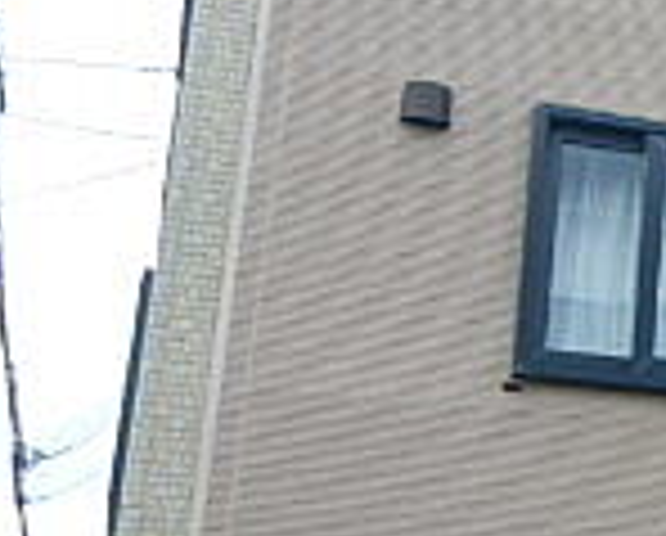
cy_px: 288
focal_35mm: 101
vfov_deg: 15.3
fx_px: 1995
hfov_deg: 16.1
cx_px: 1192
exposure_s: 1/125
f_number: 2.8
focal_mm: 4.3
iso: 125
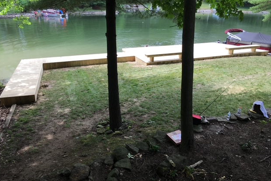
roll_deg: -0.1
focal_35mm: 31
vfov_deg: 42.2
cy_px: 79
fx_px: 233
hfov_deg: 60.3
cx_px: 133
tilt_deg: -19.2
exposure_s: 1/243
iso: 25
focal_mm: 4.15
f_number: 2.2
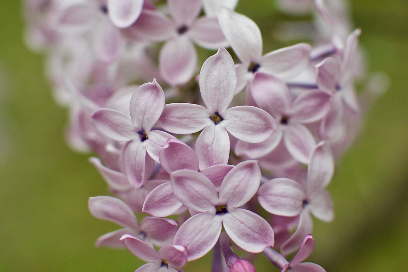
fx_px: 838
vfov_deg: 18.4
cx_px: 202
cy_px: 130
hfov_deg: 27.3
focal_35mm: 74
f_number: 2.5
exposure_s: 1/1600
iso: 100
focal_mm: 18.5
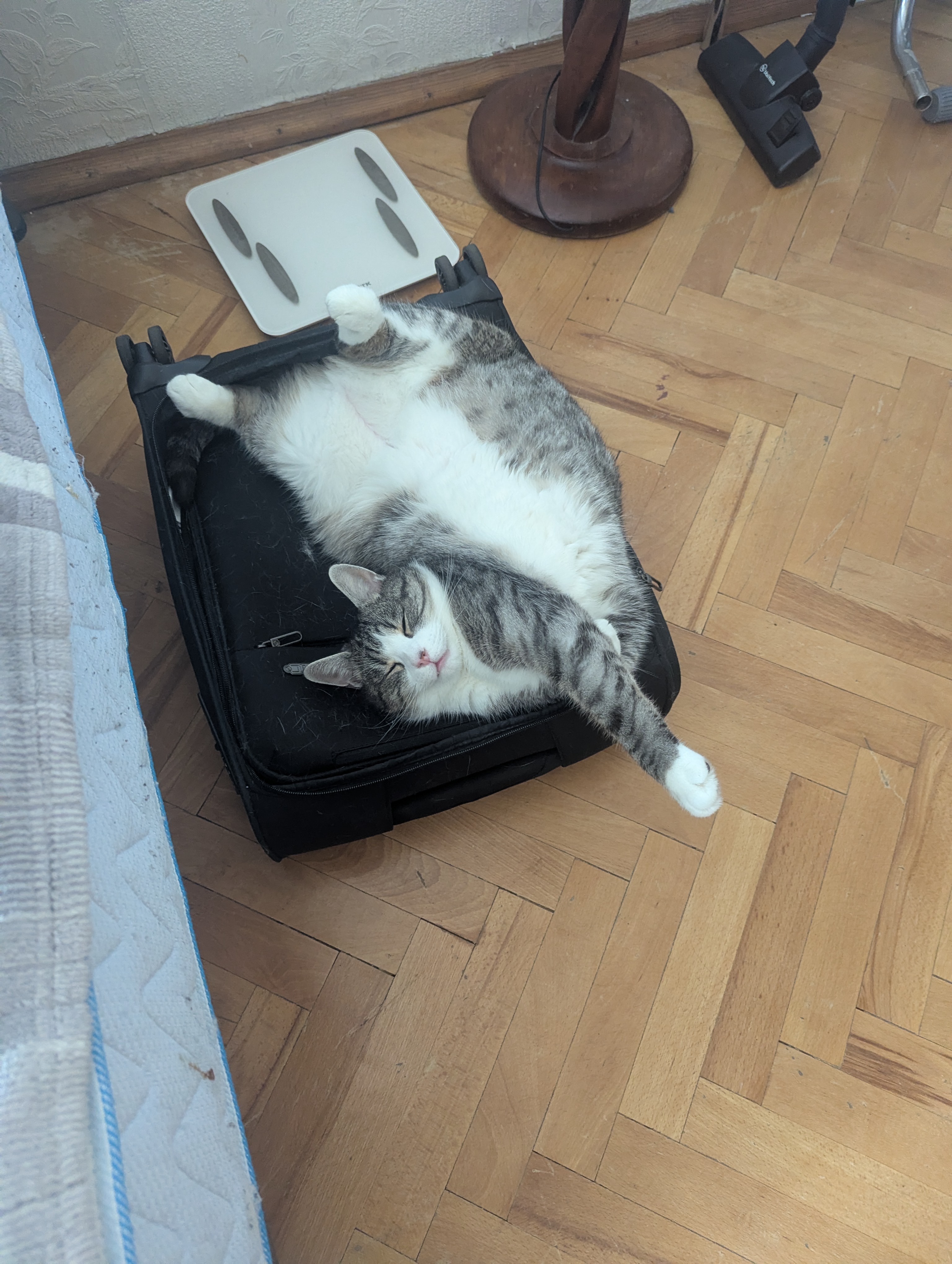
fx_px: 878
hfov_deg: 56.9
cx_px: 476
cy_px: 632
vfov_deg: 71.5
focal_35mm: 24
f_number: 1.85
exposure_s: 1/46.8
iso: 846
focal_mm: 6.81
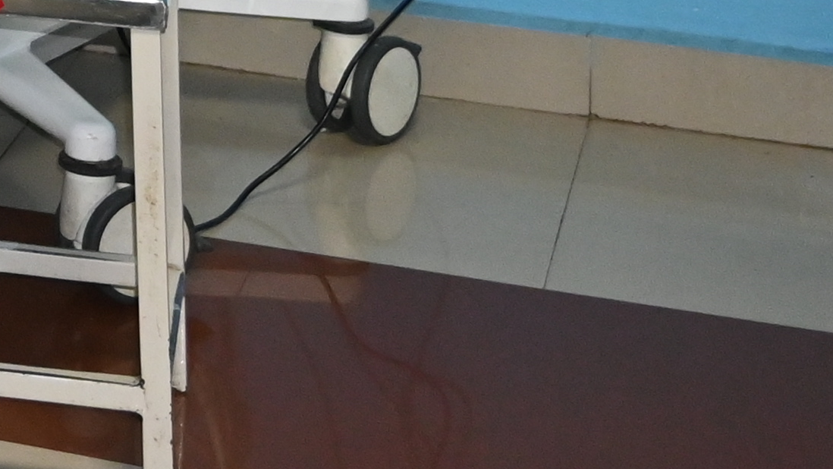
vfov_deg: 7.3
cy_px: -663
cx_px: -861
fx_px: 3431
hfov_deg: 12.2
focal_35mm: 155
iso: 1100
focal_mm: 19.5
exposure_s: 1/125
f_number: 3.5
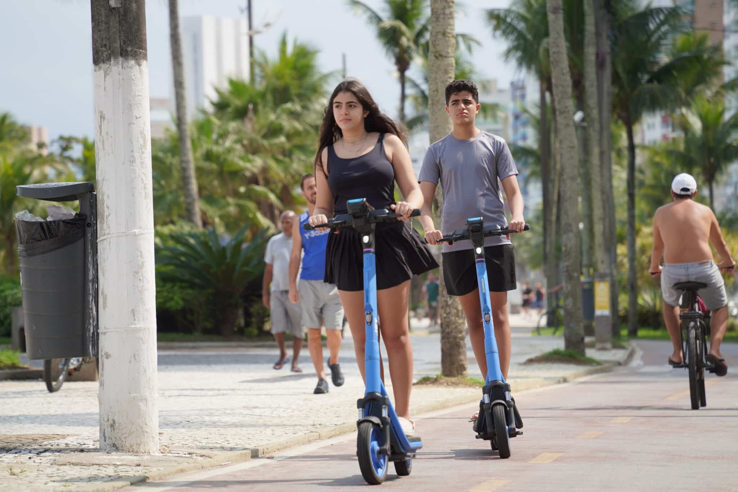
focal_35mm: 175
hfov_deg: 11.7
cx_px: 369
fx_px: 3587
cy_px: 246
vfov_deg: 7.8
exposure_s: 1/320
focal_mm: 175
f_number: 5.6
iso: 100
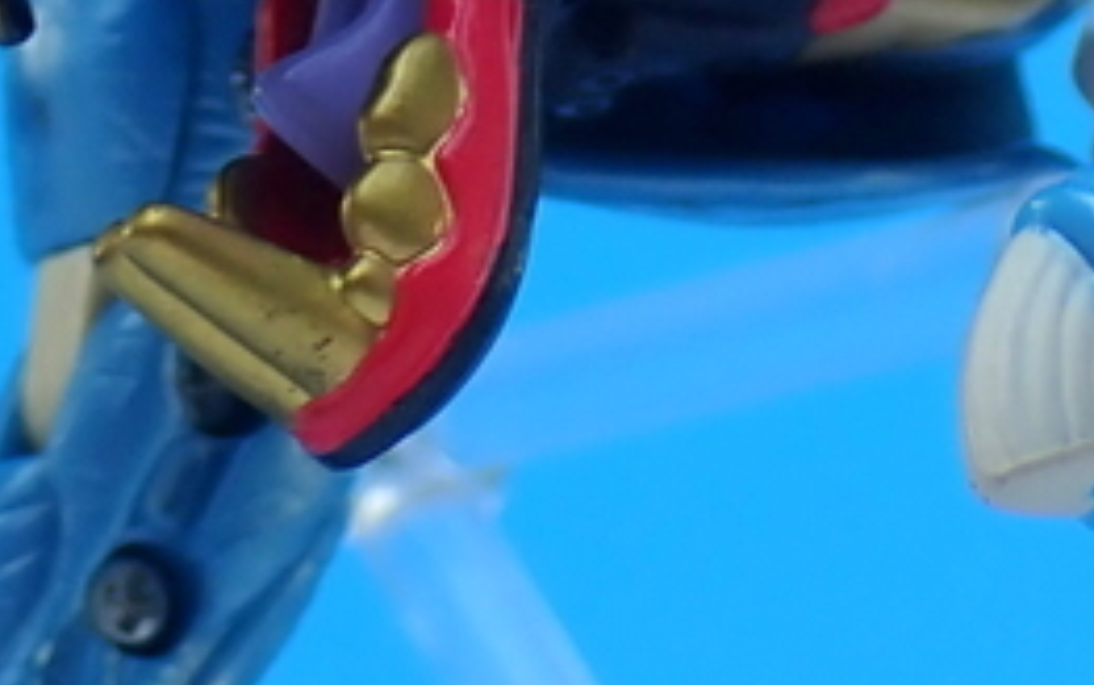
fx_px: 7666
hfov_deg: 8.1
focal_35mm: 257
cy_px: -50
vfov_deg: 5.1
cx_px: 956
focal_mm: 11.09
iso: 100
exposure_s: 1/40
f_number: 3.6
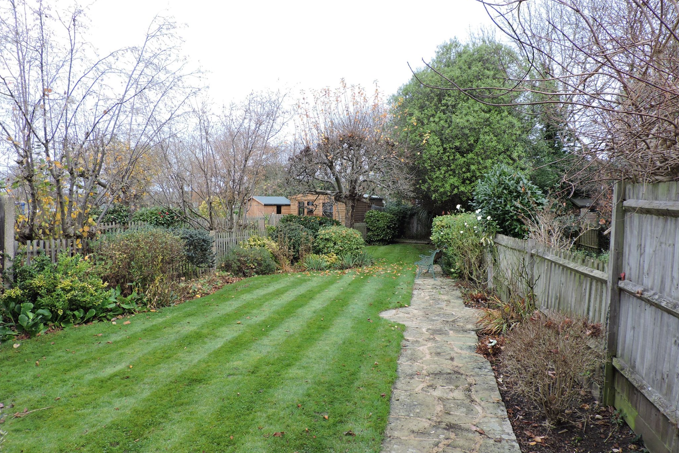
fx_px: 471
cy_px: 235
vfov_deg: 51.3
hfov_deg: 71.5
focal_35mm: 25
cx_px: 339
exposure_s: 1/100
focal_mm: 4.3
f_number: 3
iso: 100
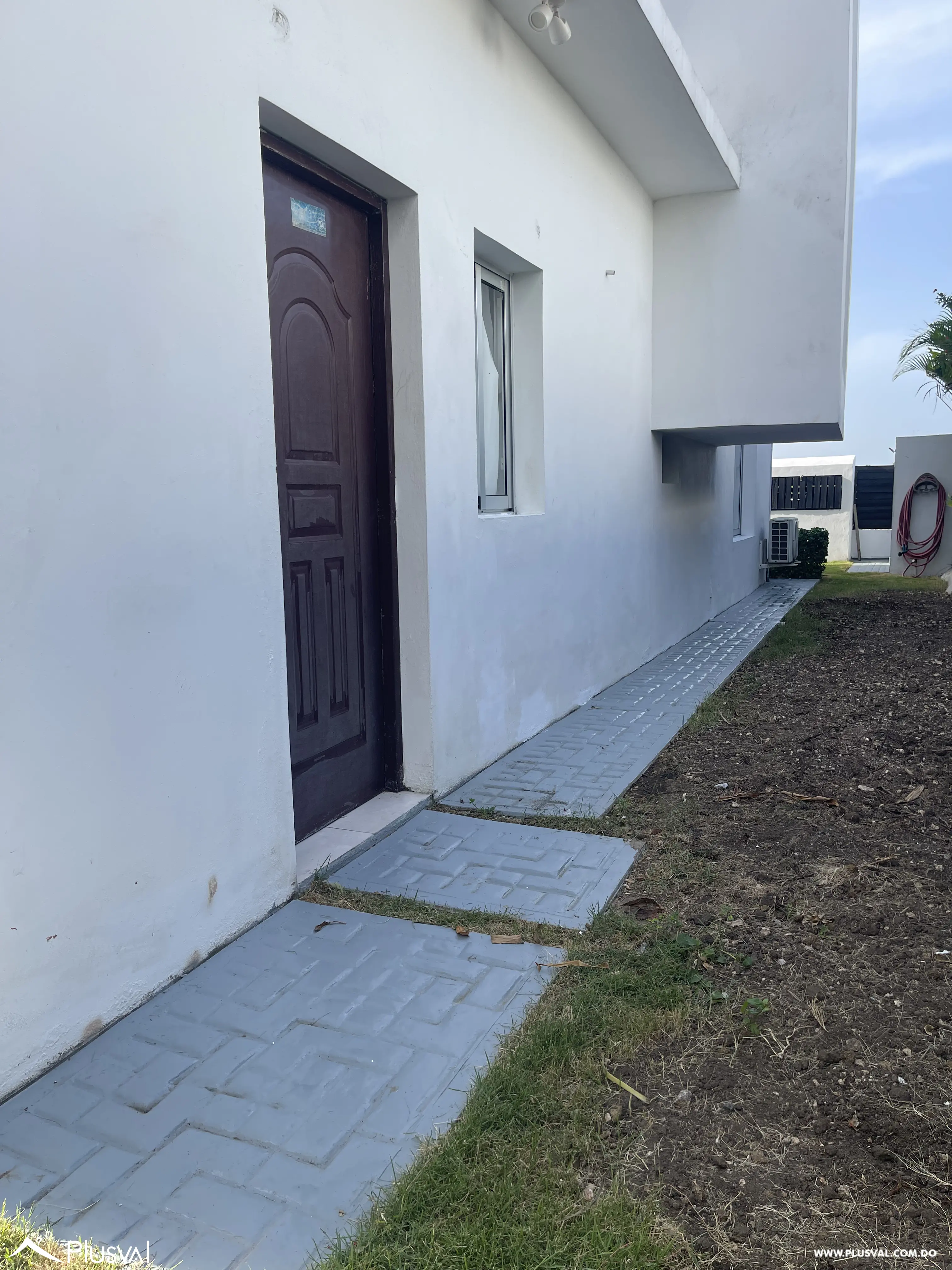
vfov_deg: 69.4
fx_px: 917
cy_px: 635
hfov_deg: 54.9
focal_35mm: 25
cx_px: 476
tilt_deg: -8.8
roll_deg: +0.9
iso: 32
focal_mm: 5.1
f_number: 1.6
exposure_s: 1/848
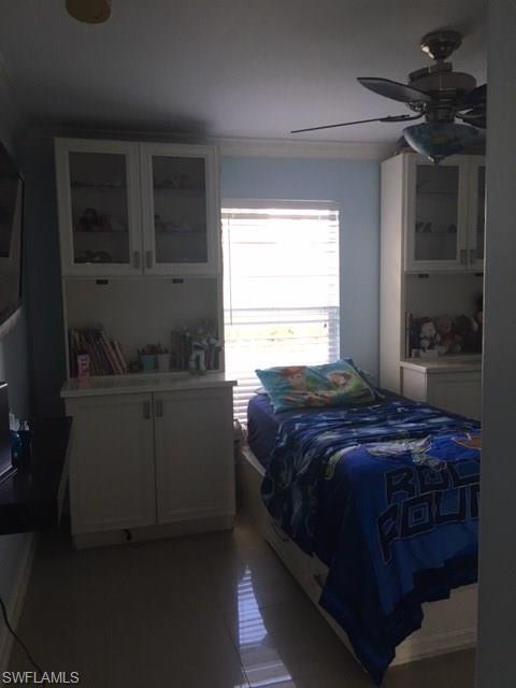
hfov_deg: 48.2
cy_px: 344
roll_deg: +1.4
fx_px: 576
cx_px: 258
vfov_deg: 61.7
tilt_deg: -3.7
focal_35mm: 29
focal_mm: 4.15
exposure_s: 1/30
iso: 80
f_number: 2.2
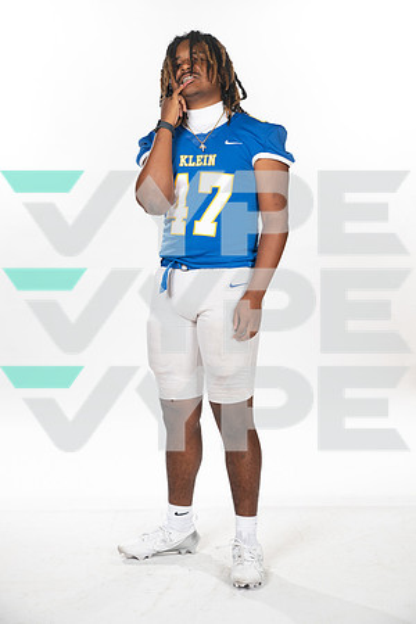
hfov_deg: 23.4
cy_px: 312
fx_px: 1005
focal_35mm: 58
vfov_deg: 34.5
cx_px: 208
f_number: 7.1
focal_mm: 58
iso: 800
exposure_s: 1/320
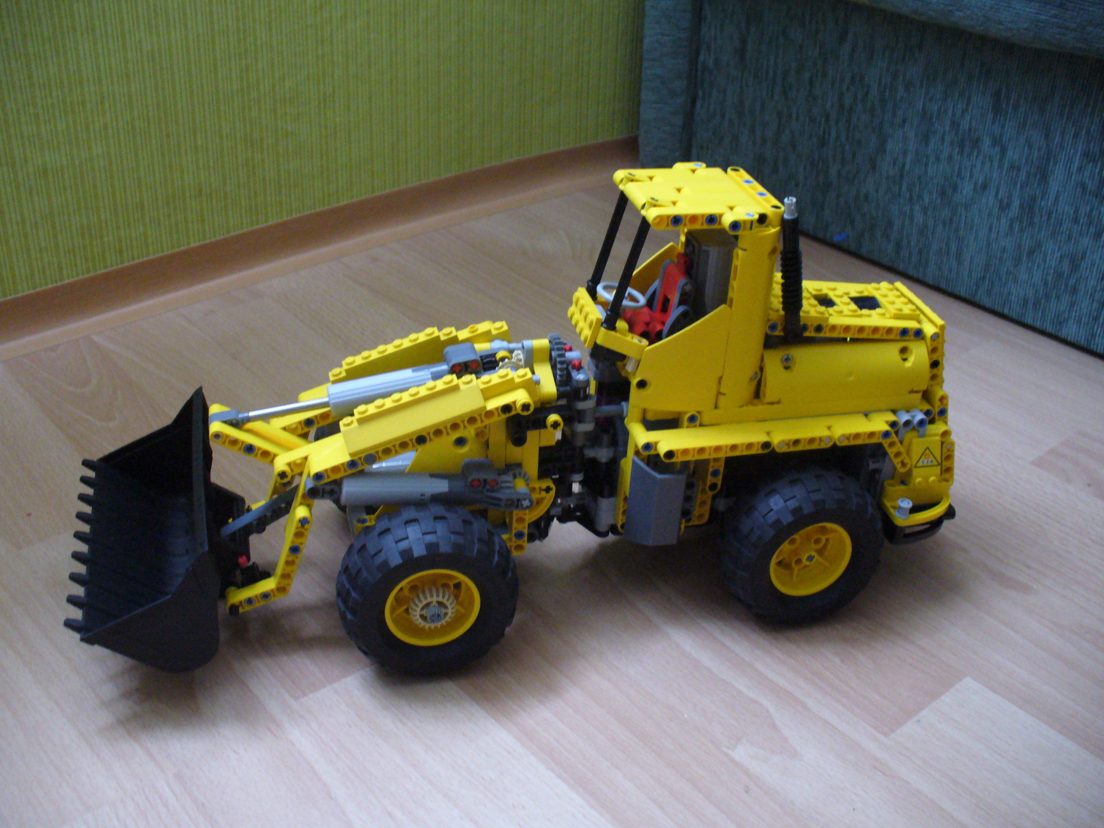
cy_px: 414
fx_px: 1180
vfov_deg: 38.7
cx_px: 552
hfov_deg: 50.1
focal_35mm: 37
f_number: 2.8
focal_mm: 6.1
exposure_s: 1/13
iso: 200
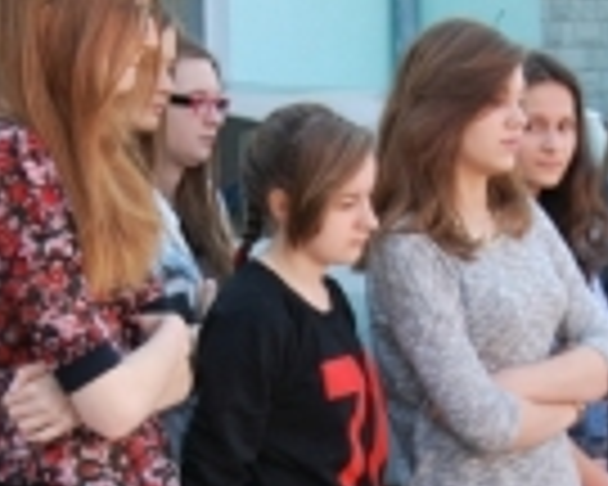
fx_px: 2447
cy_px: 470
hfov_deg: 14.2
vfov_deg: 11.3
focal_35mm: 136
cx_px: 297
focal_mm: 26
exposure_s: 1/125
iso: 160
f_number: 5.6
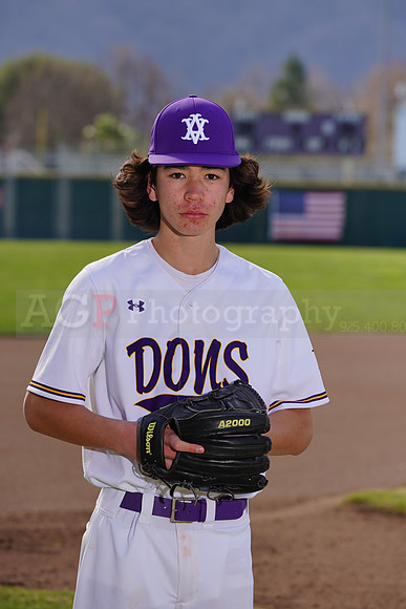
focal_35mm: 200
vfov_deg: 10.3
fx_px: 3381
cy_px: 304
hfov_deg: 6.9
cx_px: 203
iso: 100
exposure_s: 1/250
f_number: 8
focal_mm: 200
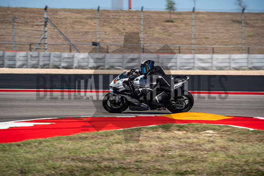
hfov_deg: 9.8
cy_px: 88
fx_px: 1540
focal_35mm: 210
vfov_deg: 6.5
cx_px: 132
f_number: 5
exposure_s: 1/320
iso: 160
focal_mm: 140
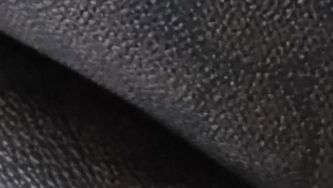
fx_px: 1696
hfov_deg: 11.2
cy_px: -306
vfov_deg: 6.0
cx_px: 211
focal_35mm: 192
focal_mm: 6.3
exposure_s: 1/120
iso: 500
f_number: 1.7
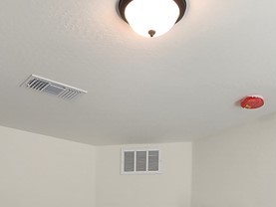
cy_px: 287
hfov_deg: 39.6
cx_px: 128
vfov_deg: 25.1
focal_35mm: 48
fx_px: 383
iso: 50
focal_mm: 2.2
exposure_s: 1/60
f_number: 2.2
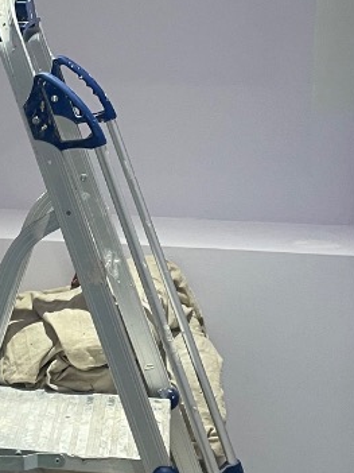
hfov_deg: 16.4
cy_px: 57
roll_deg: -0.6
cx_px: 40
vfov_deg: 21.6
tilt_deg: -5.2
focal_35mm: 89
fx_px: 1214
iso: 125
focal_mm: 4.2
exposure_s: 1/50
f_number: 1.6
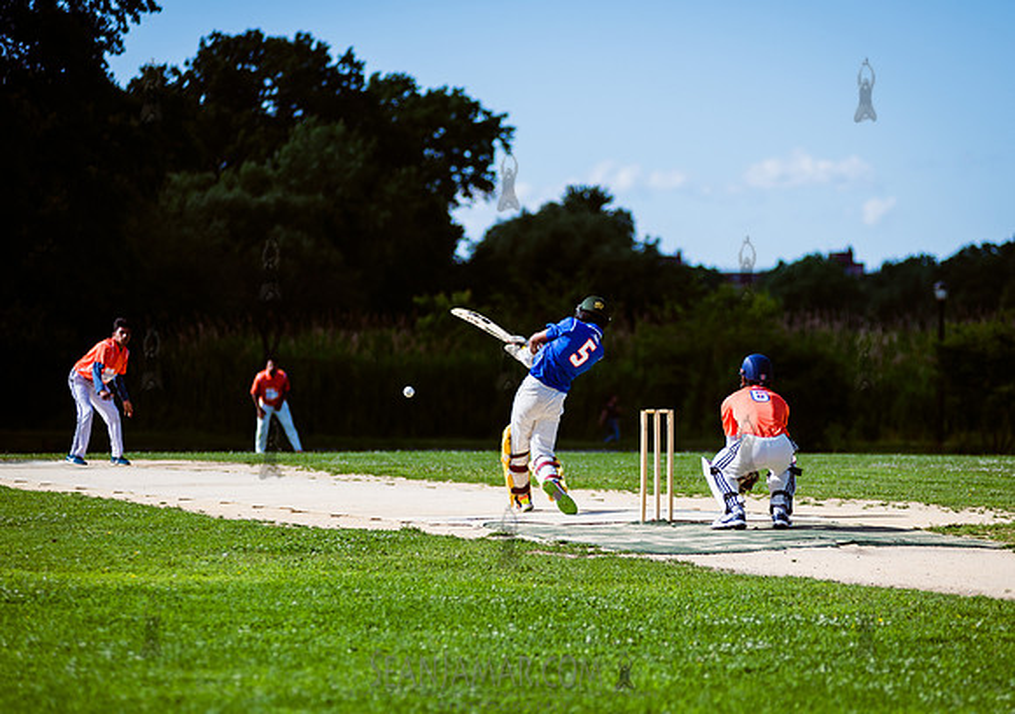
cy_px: 382
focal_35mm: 173
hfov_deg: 11.7
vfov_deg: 8.2
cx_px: 562
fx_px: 4962
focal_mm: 145
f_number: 2.8
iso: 200
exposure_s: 1/2500
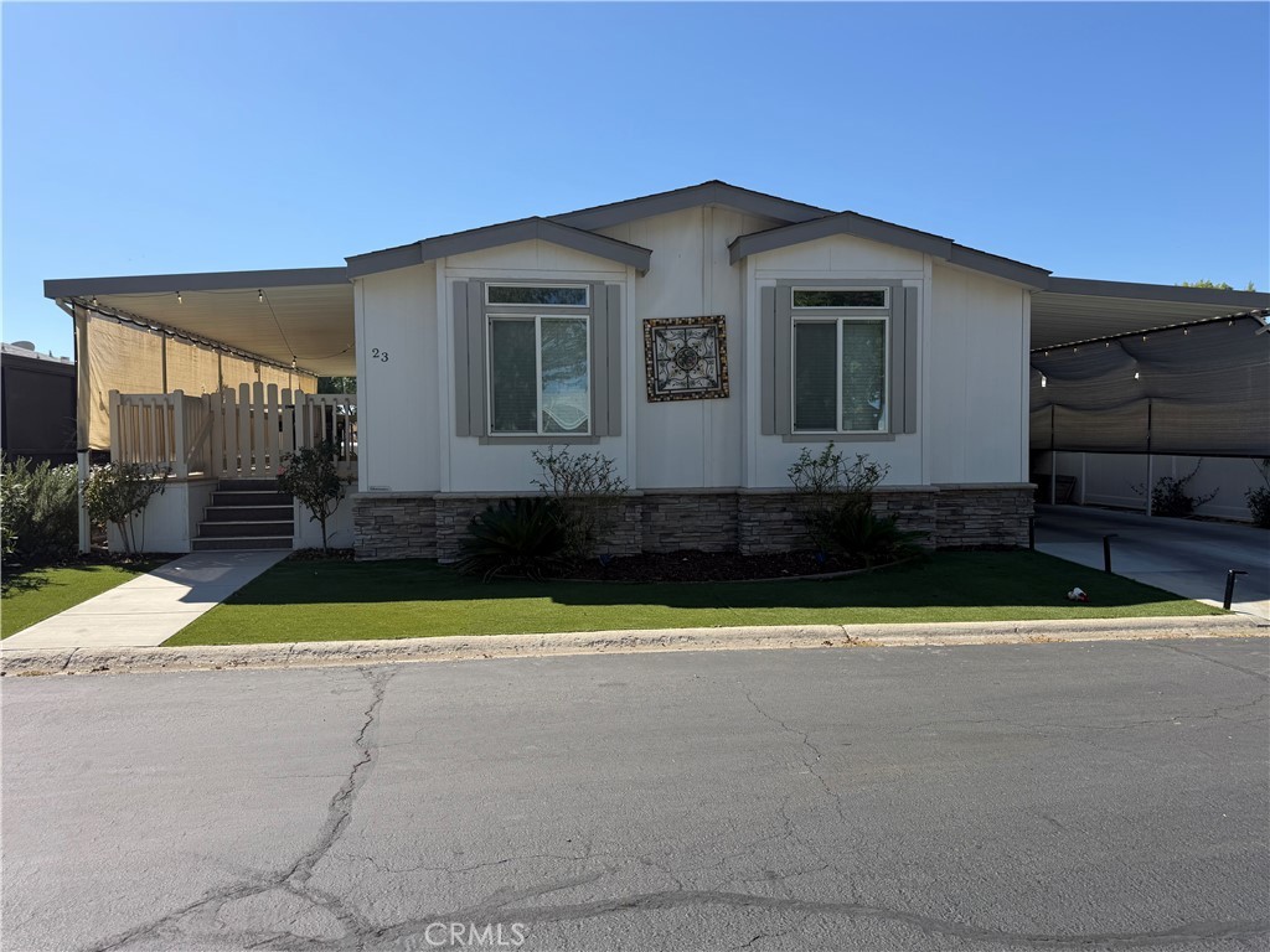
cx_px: 635
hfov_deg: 71.6
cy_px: 476
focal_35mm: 24
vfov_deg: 56.8
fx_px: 881
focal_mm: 6.76
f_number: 1.78
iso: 80
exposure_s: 1/3584
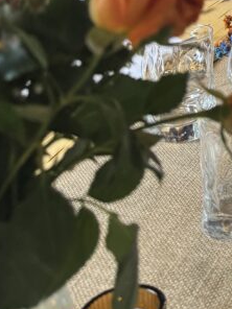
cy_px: -114
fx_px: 742
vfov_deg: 21.0
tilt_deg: -5.6
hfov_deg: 15.7
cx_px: 391
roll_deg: +1.5
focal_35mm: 83
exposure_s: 1/50
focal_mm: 6.76
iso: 320
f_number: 1.78
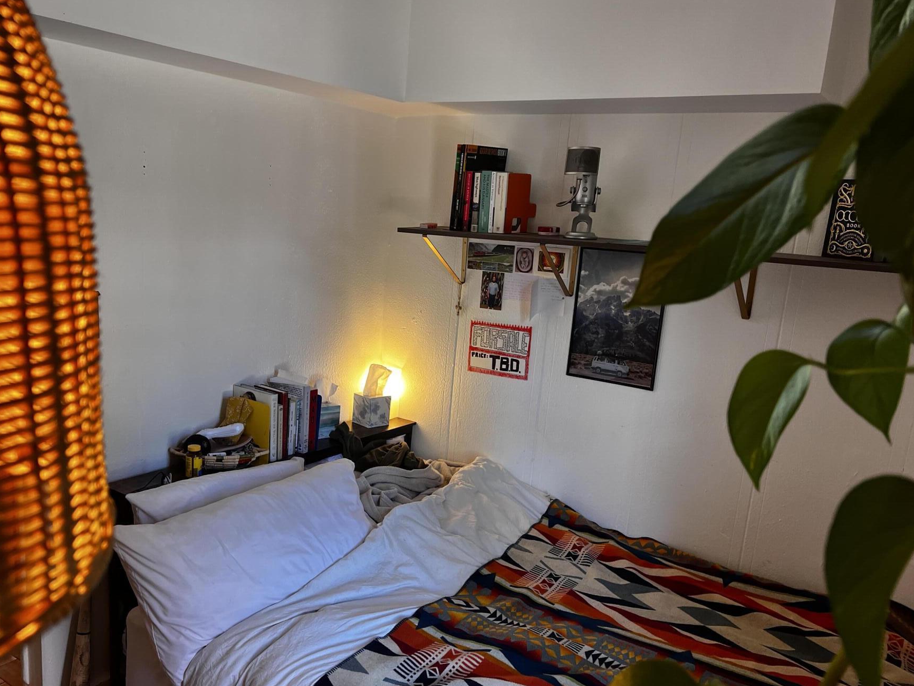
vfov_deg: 46.7
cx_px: 420
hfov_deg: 59.9
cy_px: 390
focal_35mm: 30
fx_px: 792
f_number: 1.5
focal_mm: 5.7
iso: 125
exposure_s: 1/120
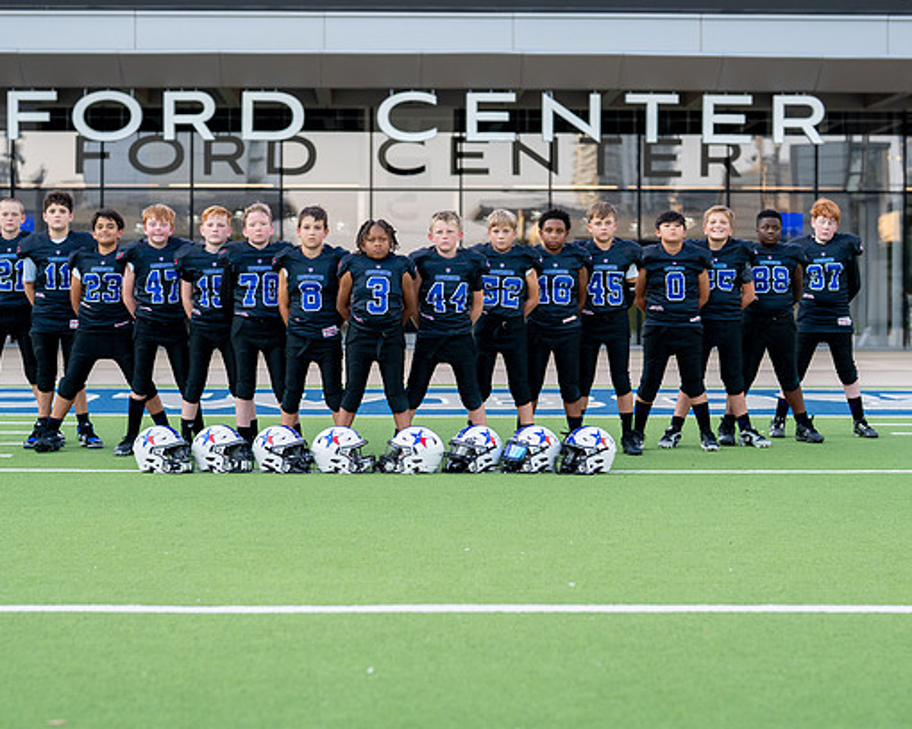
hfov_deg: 25.7
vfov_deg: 20.7
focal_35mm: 74
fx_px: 1997
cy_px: 335
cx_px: 415
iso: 200
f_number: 2
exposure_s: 1/800
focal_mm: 50
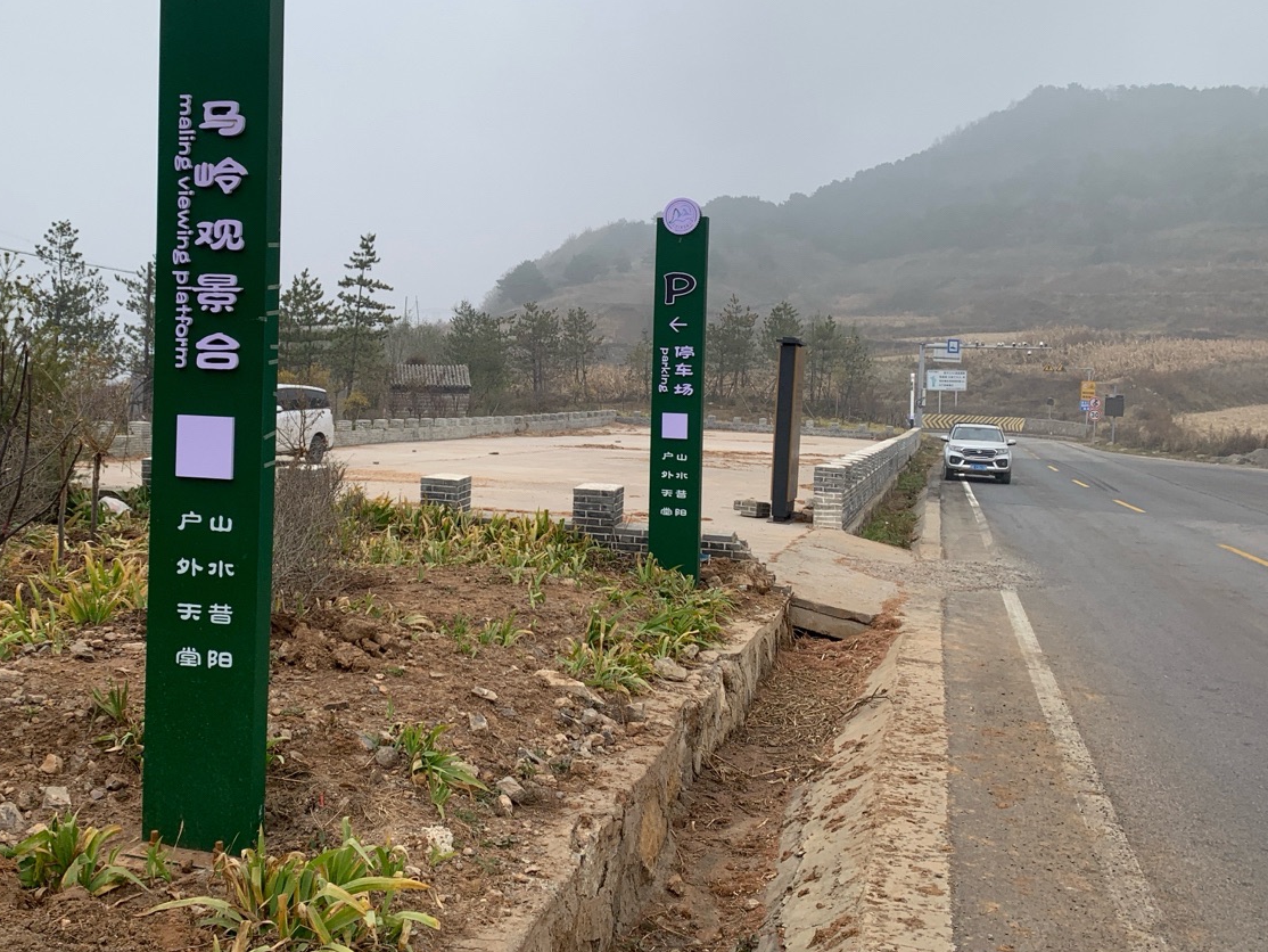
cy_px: 365
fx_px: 1282
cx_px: 474
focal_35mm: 35
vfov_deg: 40.5
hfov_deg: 52.0
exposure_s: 1/474
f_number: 1.8
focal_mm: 4.25
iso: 25
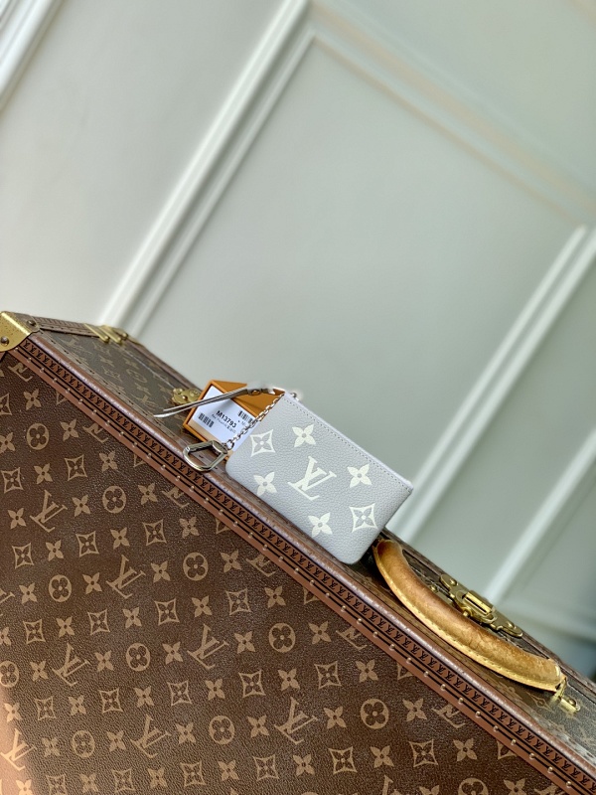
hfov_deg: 28.0
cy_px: 398
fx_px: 1194
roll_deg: -32.2
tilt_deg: -9.4
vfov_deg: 36.8
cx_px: 298
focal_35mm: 52
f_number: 2.4
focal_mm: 6
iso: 16
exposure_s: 1/233
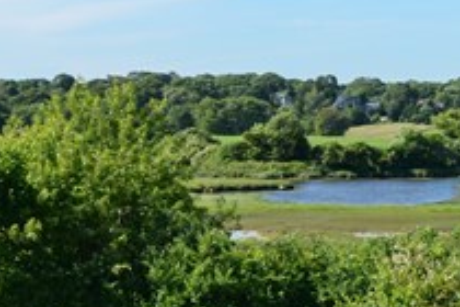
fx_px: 1853
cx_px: 588
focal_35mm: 145
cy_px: 217
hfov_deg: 13.7
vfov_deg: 9.5
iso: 200
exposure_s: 1/500
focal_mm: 28
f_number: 8
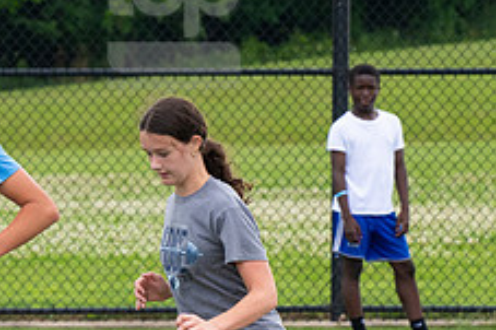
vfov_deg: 2.5
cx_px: -135
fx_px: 7641
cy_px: 315
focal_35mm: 555
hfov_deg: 3.7
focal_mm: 145
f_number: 5.6
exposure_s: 1/1250
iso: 500
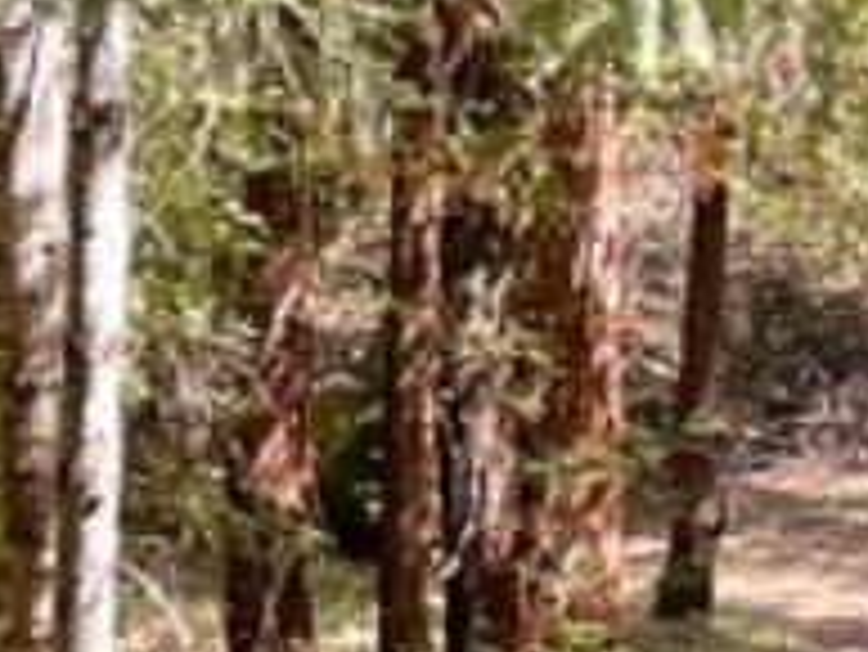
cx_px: -913
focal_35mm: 194
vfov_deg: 7.7
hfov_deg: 9.5
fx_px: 4868
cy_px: 182
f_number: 1.6
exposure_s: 1/121
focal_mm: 5.1
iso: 64
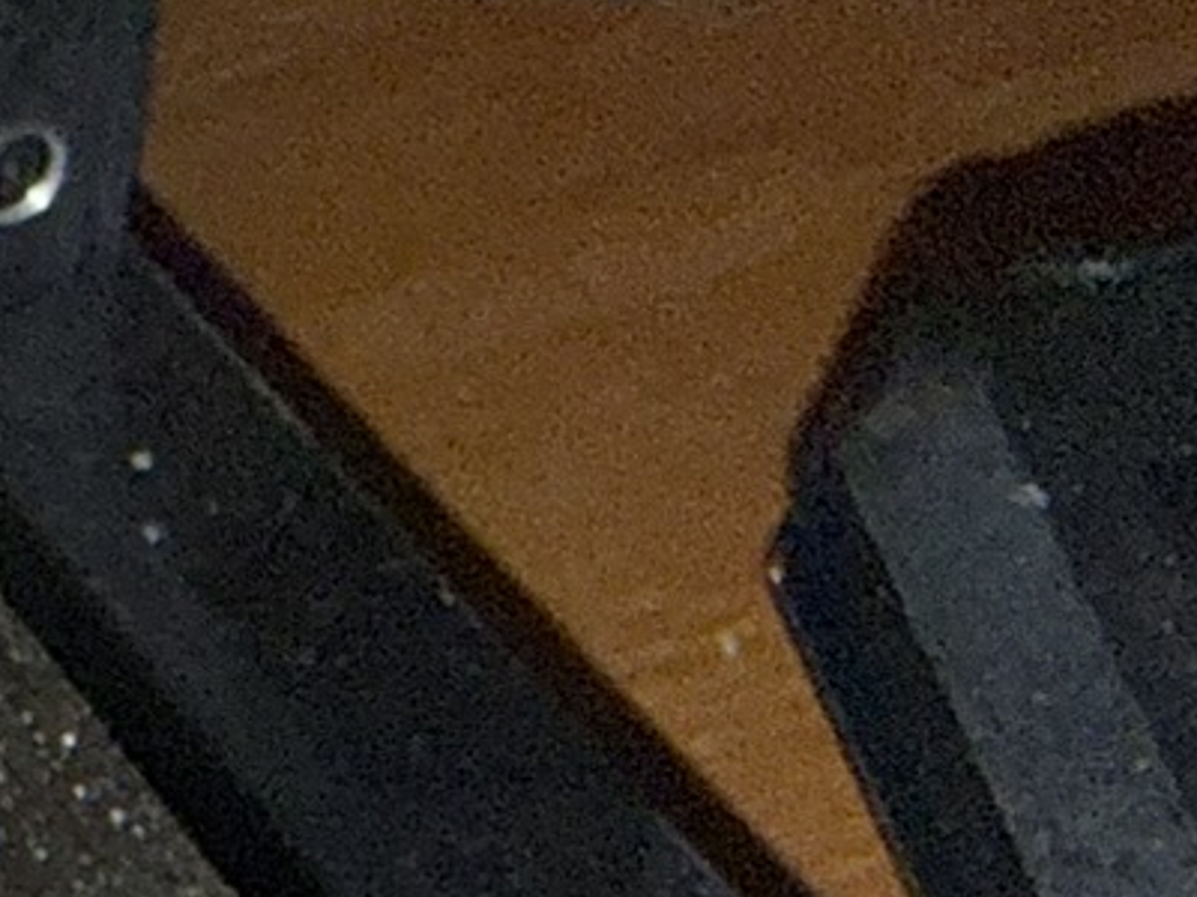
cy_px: 2248
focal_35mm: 123
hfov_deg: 12.6
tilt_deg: -48.9
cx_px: -1643
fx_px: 4253
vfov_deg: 10.2
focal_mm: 2.22
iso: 80
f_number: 2.2
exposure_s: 1/71
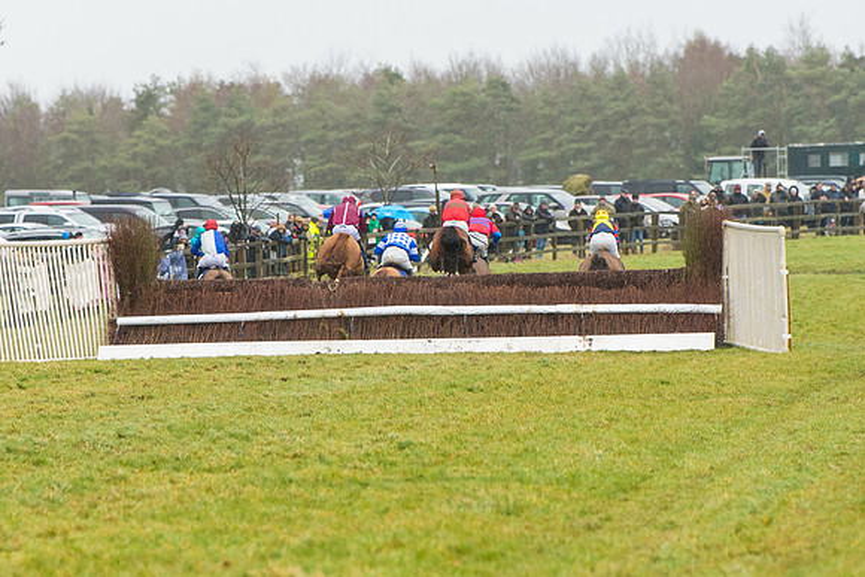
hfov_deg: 6.2
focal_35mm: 331
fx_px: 7944
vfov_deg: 4.2
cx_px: 428
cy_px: 288
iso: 1000
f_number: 4
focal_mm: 200
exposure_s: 1/1000
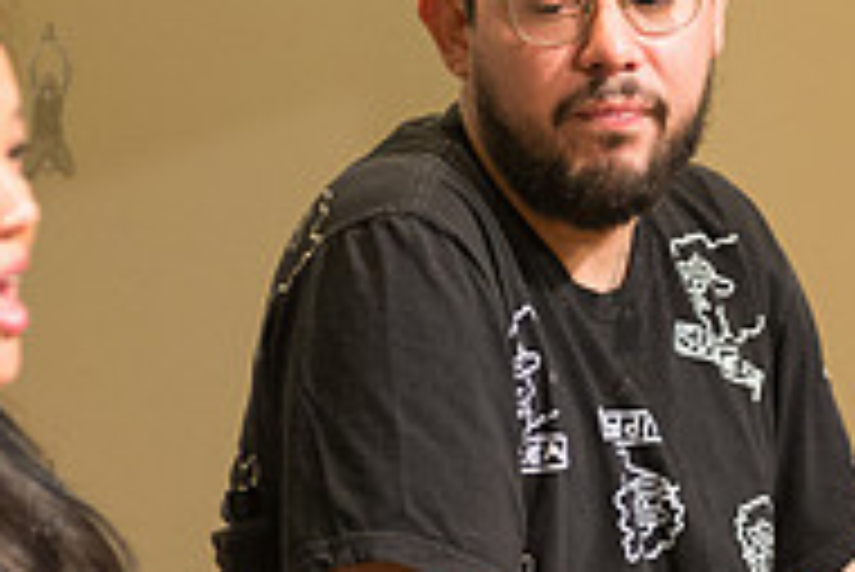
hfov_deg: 4.4
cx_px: 626
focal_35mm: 473
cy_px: 318
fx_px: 11242
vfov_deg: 2.9
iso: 3200
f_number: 3.5
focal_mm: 155
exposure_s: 1/320
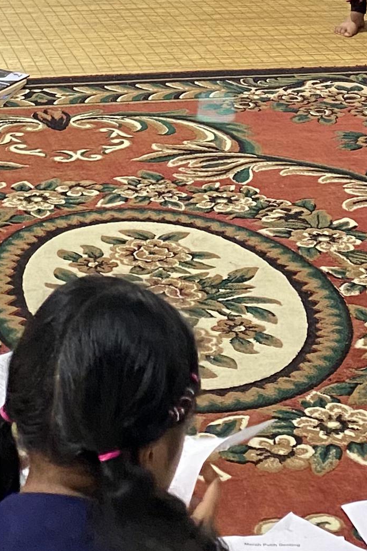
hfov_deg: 13.0
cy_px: -283
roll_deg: -0.4
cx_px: 186
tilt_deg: -1.7
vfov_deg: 17.4
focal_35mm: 105
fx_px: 1605
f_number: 1.8
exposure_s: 1/50
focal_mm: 4.25
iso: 250
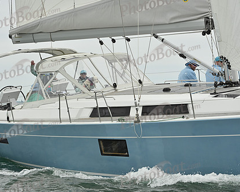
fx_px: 646
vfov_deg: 16.9
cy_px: 93
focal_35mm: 91
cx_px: 91
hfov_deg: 21.0
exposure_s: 1/1000
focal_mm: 70
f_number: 10
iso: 320
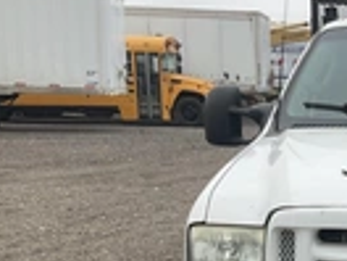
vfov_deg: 16.5
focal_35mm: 88
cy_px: 258
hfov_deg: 20.1
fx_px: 882
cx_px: 468
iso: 25
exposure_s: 1/540
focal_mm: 3
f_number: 1.8
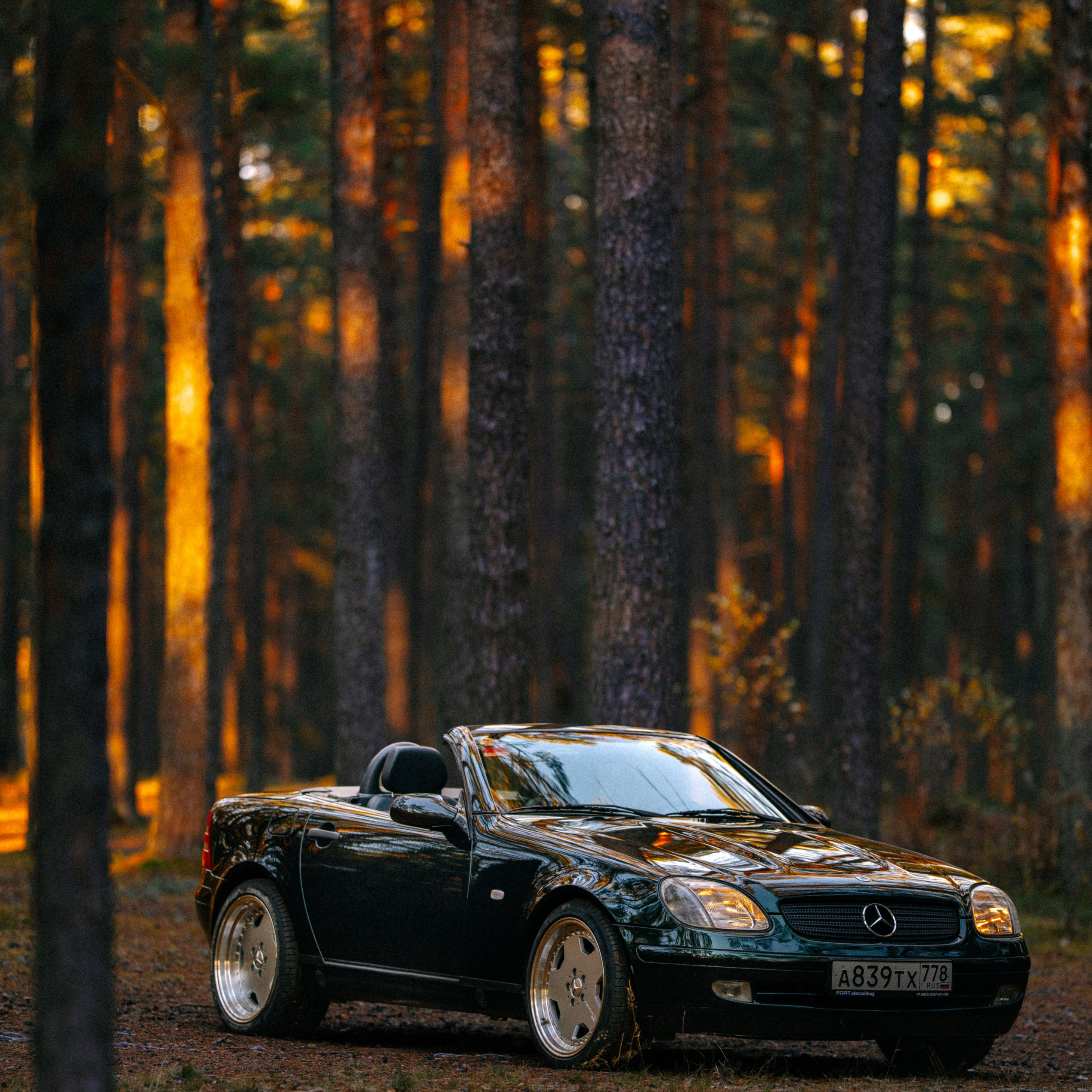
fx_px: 6174
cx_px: 548
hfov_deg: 10.1
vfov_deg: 10.1
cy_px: 668
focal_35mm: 173
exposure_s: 1/160
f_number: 1.8
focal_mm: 135
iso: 125
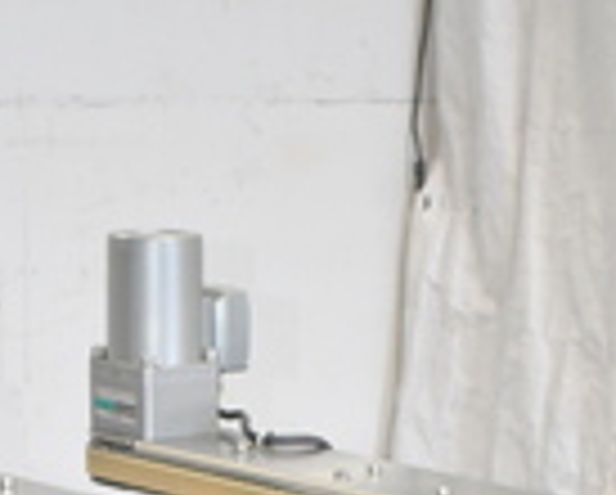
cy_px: 824
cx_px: 339
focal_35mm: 123
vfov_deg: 11.8
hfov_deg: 15.6
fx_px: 2246
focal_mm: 24
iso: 800
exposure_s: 1/160
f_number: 4
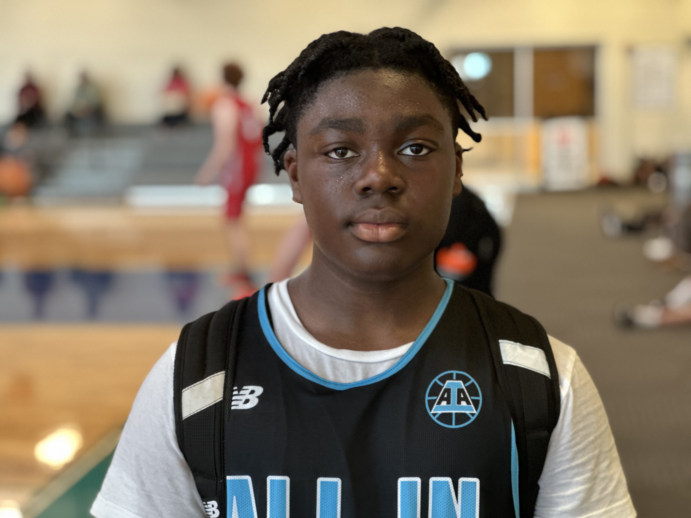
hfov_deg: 25.3
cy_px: 259
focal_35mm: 77
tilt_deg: -5.8
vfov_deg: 19.1
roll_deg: +0.8
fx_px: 1537
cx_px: 346
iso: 400
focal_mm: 9
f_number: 2.8
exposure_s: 1/24
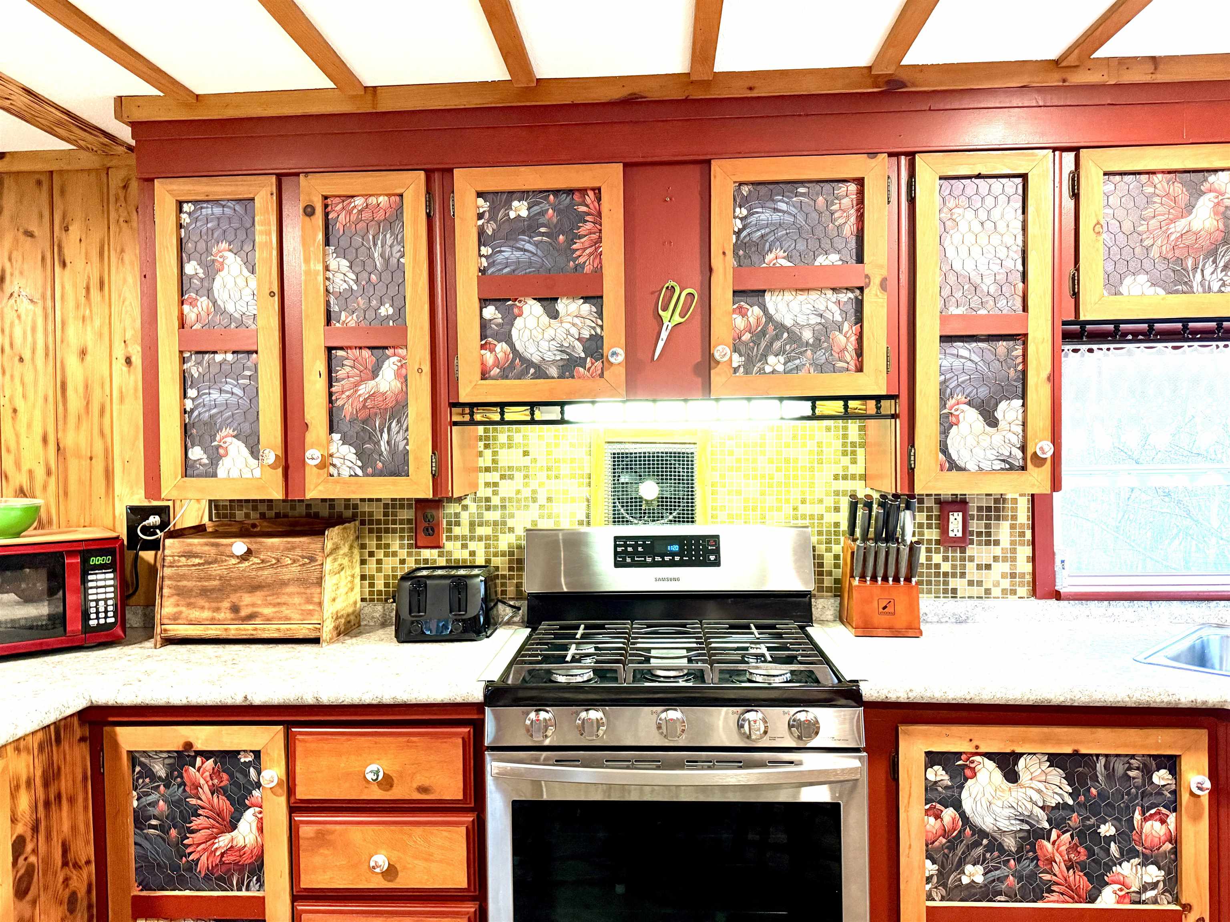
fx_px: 853
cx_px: 615
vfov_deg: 56.8
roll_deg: +0.2
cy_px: 461
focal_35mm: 24
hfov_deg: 71.6
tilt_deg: -1.2
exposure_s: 1/60
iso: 500
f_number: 1.78
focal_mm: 6.76
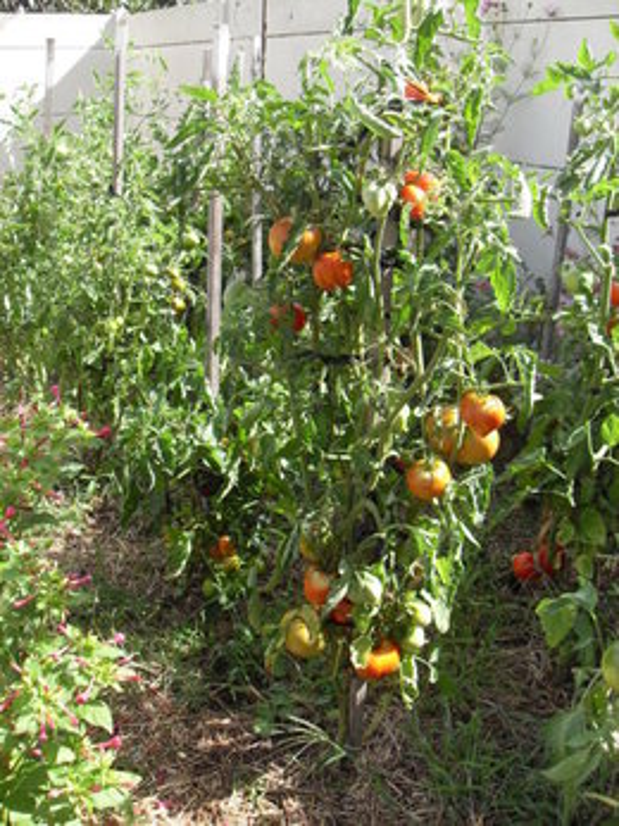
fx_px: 883
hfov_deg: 38.6
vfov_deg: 50.2
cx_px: 310
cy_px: 413
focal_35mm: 37
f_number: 2.8
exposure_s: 1/250
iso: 80
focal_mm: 6.3
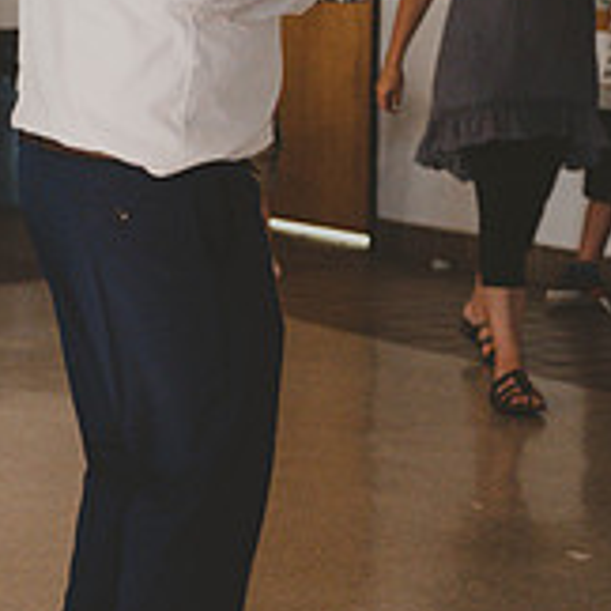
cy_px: 82
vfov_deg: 12.4
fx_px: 2796
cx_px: -396
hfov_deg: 11.7
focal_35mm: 140
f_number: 2.8
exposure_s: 1/60
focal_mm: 46
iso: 4000
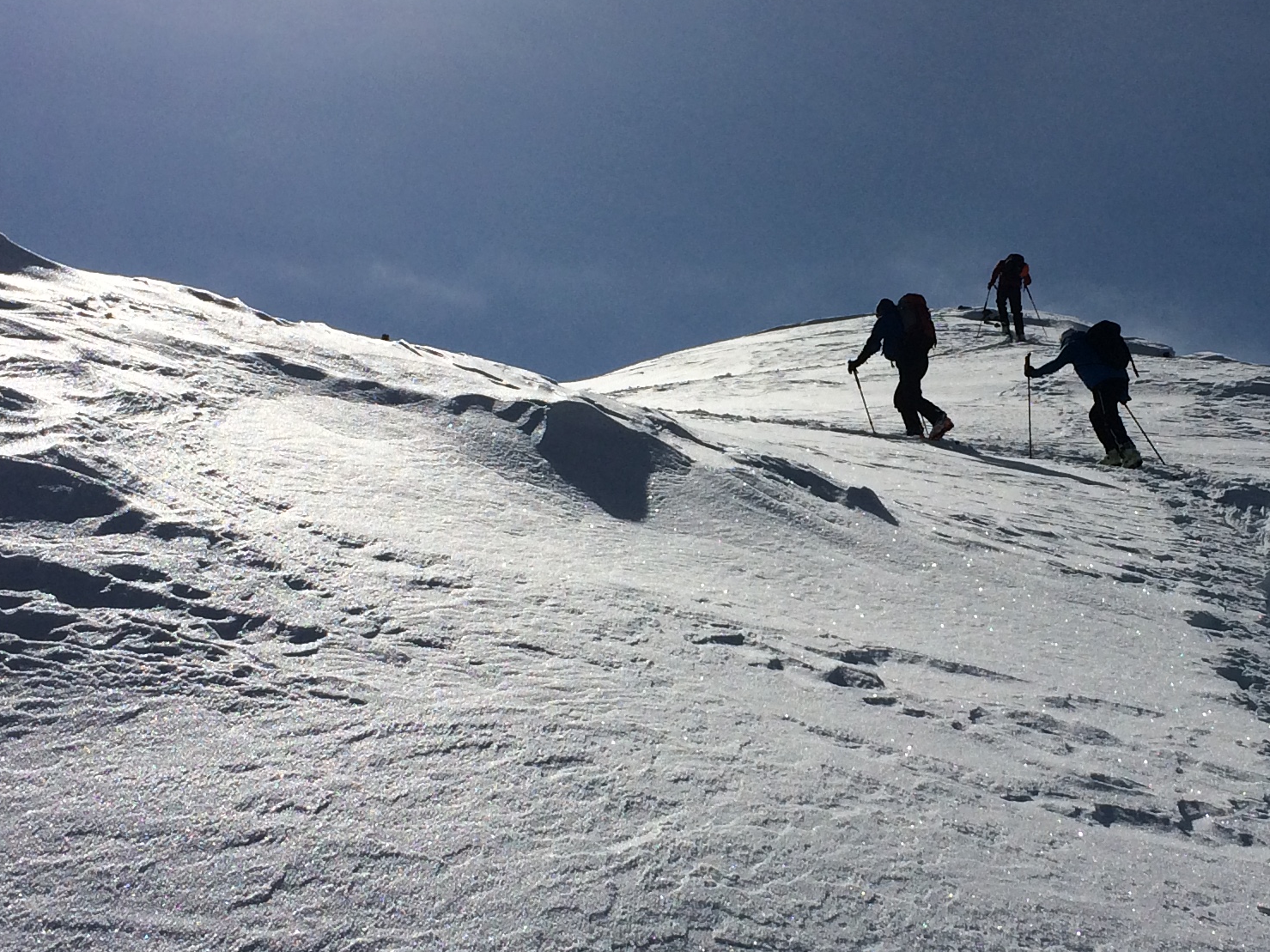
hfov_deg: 30.0
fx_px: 2348
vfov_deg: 22.9
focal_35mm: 64
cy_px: 476
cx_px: 873
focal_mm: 4.15
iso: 40
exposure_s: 1/20833
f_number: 2.2
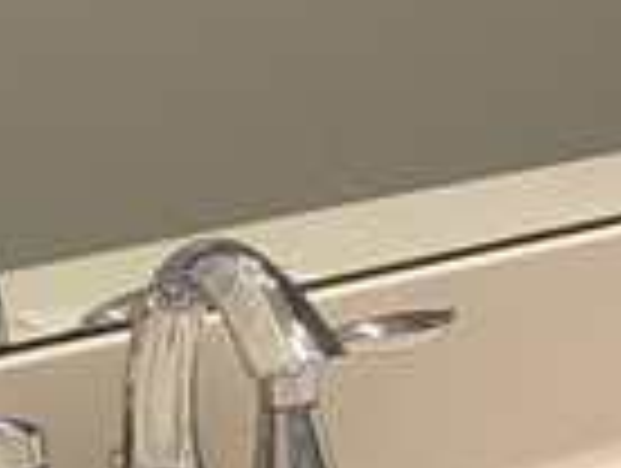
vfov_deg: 8.3
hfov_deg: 8.7
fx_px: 3199
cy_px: -18
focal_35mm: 178
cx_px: 1998
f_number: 1.85
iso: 55
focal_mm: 6.81
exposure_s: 1/40
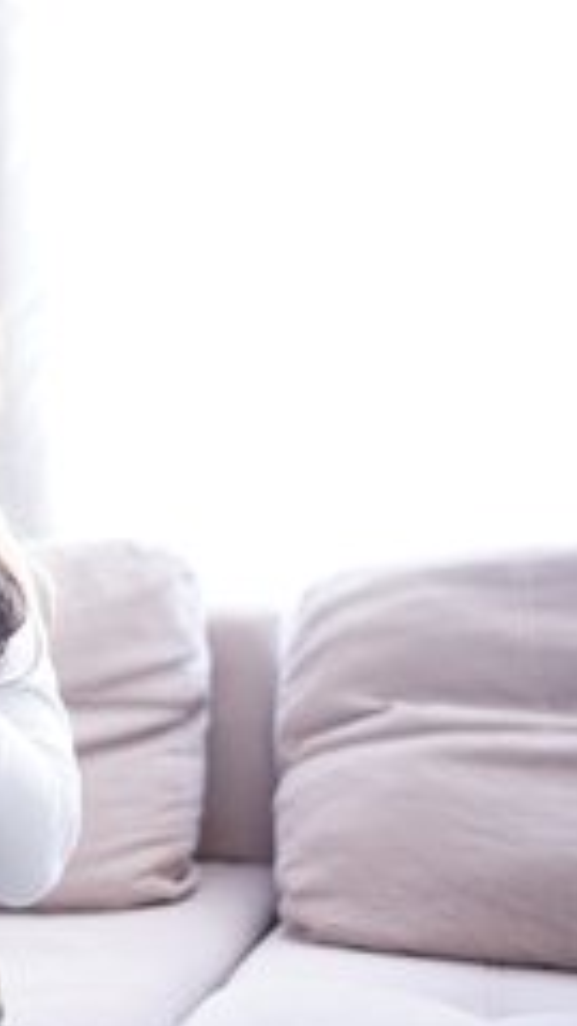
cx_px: -244
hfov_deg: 18.0
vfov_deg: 34.4
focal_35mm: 61
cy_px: 526
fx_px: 1659
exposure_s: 1/50
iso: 400
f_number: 2
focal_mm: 35
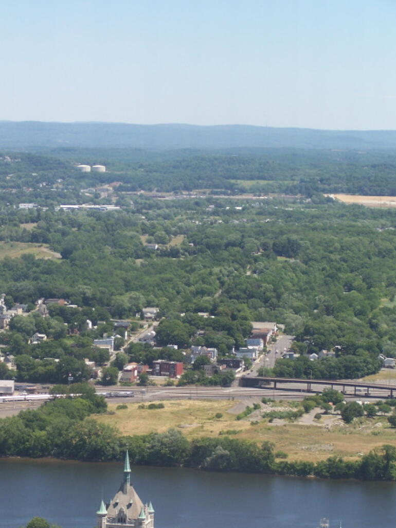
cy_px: 347
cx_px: 140
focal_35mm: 125
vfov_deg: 15.7
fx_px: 1906
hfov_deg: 11.9
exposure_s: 1/320
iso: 80
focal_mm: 15.6
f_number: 3.2
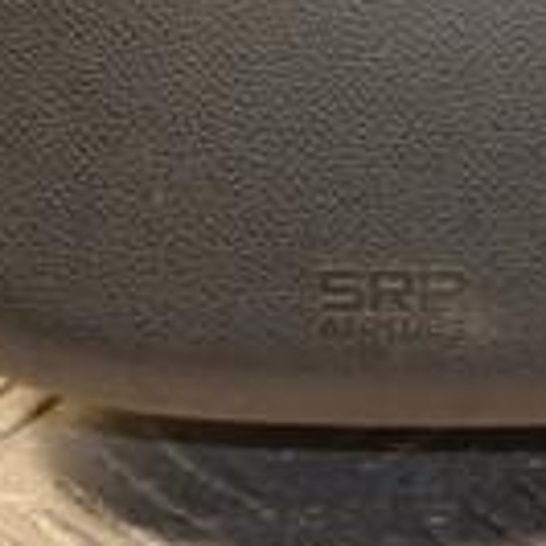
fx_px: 7726
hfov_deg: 4.0
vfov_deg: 4.0
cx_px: 480
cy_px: -181
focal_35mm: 433
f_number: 5.3
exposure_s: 1/125
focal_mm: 75
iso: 800
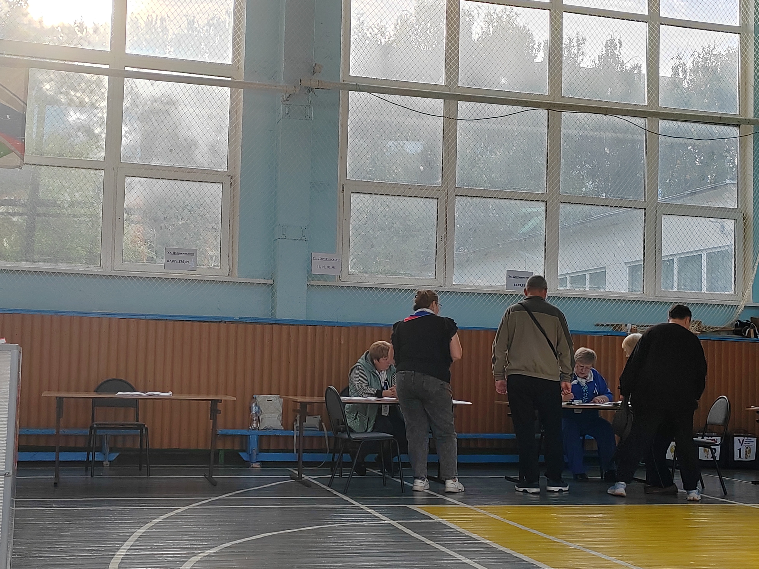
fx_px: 1096
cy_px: 306
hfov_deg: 38.2
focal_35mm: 50
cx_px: 371
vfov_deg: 29.1
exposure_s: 1/480
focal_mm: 5.52
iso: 100
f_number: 1.9
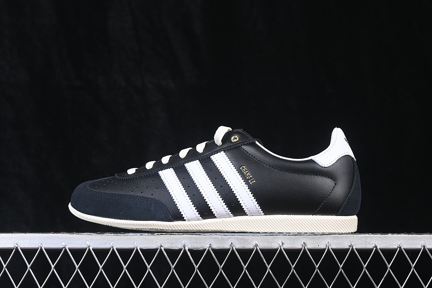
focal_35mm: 75
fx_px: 900
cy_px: 144
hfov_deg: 27.0
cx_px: 216
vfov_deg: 18.2
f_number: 6.3
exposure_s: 1/60
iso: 160
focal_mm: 50
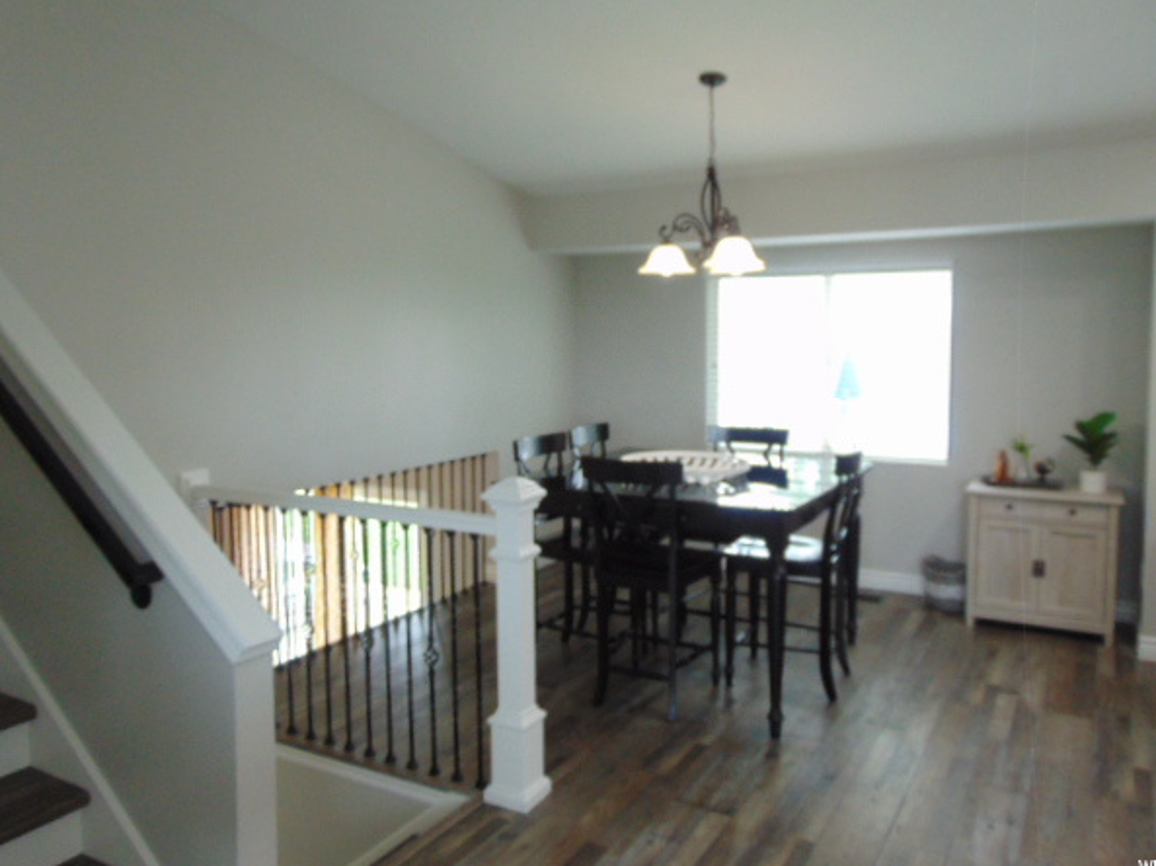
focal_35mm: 27
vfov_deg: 51.3
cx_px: 577
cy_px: 406
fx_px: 901
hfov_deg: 65.4
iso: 160
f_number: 3
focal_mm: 4.5
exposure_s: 1/30
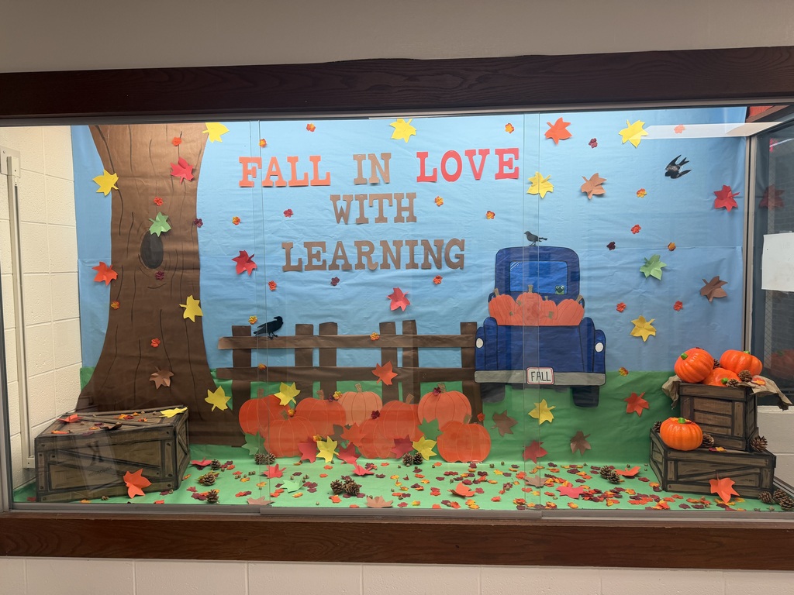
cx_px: 397
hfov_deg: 71.6
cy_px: 298
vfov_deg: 56.8
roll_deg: +0.1
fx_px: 550
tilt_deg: -3.8
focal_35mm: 24
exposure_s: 1/120
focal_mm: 6.76
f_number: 1.78
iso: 125
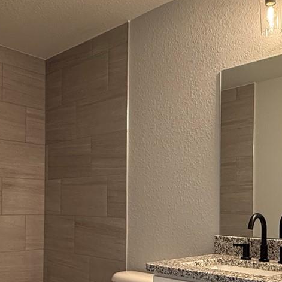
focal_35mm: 42
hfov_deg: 39.8
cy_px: 210
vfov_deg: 39.0
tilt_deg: -0.1
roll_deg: -0.5
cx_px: 173
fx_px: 387
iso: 250
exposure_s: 1/120
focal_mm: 2.22
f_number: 2.2
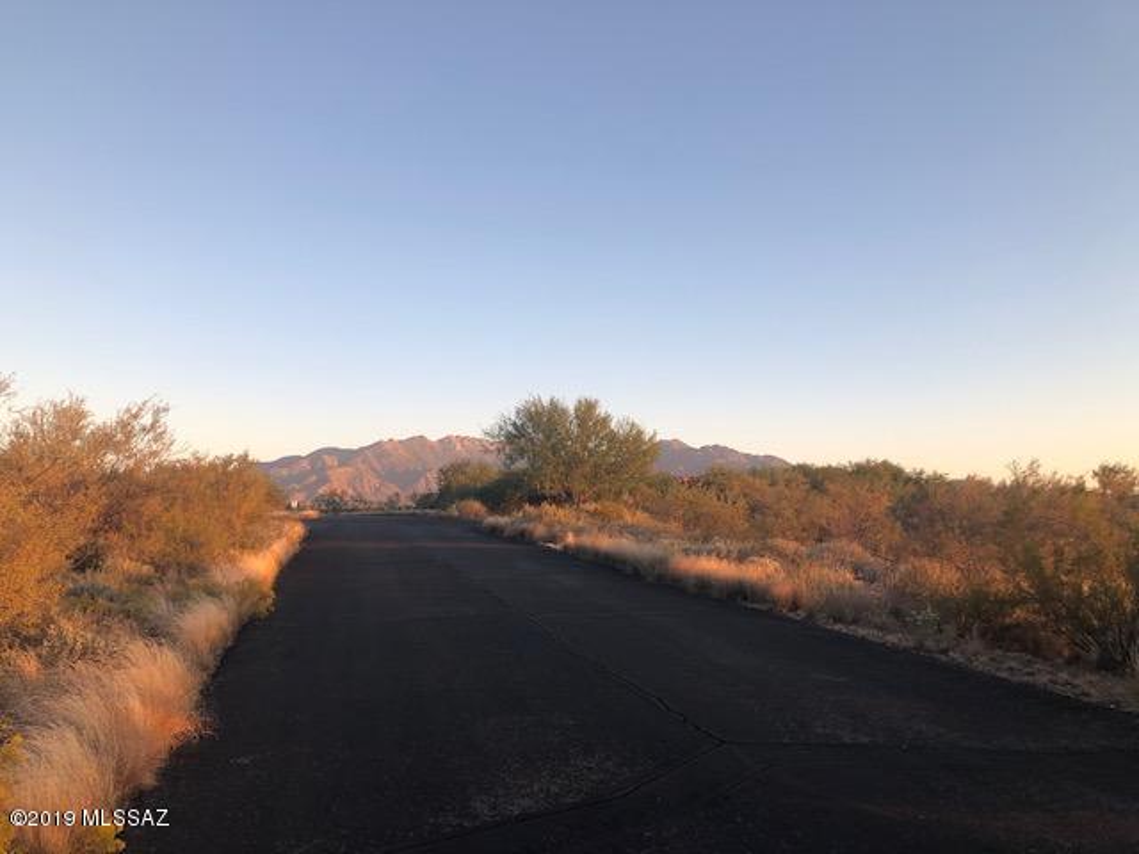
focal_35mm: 28
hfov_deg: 63.4
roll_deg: +1.5
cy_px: 427
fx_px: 921
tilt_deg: +4.4
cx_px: 570
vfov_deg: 49.7
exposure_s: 1/276
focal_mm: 3.99
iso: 20
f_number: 1.8
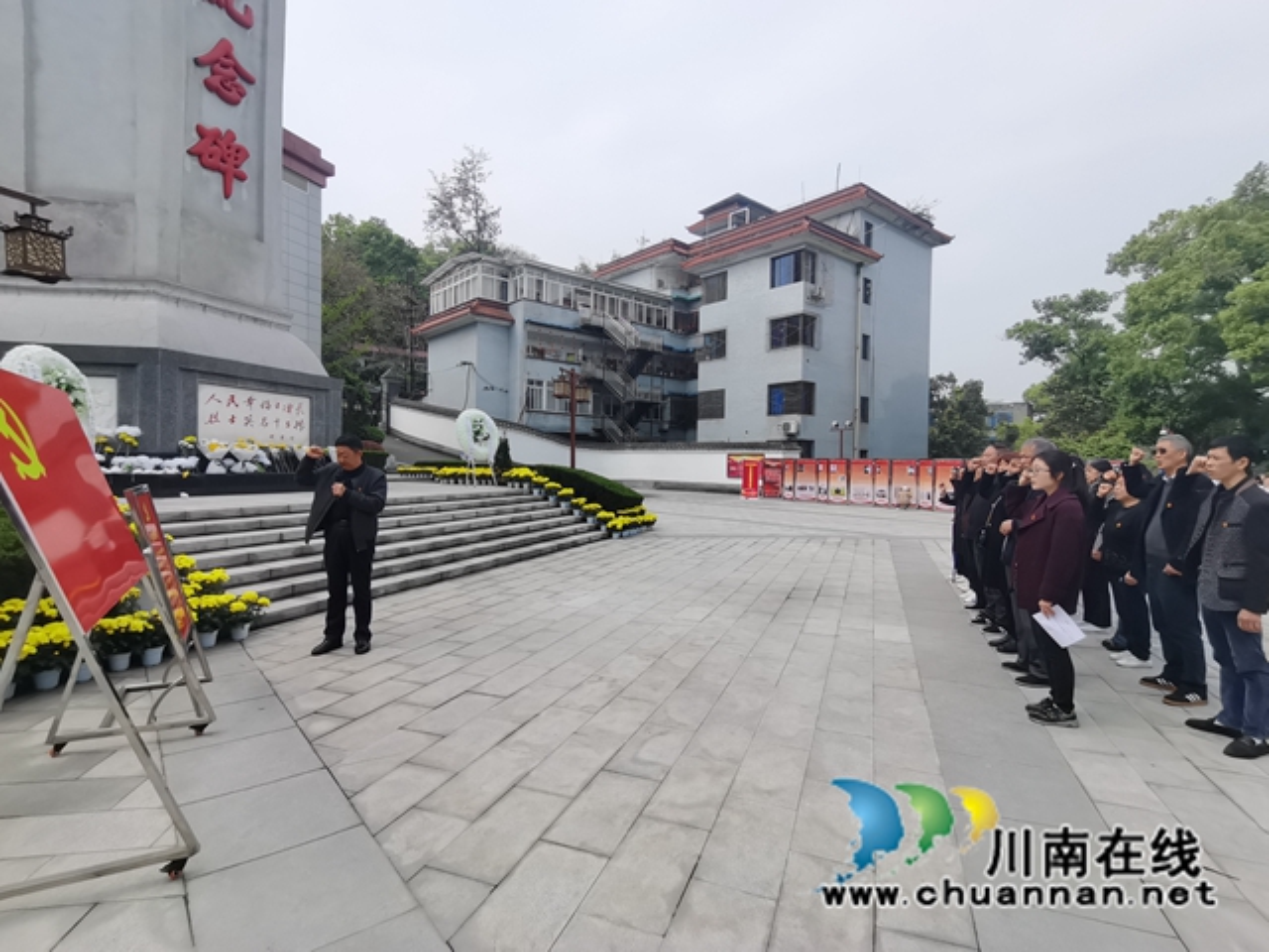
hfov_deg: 91.0
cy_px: 476
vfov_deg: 74.7
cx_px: 634
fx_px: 623
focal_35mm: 17
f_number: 2.4
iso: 50
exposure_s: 1/1328
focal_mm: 1.78
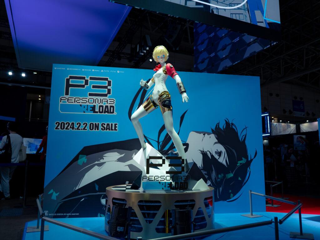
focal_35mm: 29
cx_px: 171
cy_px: 118
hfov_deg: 60.9
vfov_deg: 47.7
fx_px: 272
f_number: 4
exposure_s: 1/100
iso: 1000
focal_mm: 24
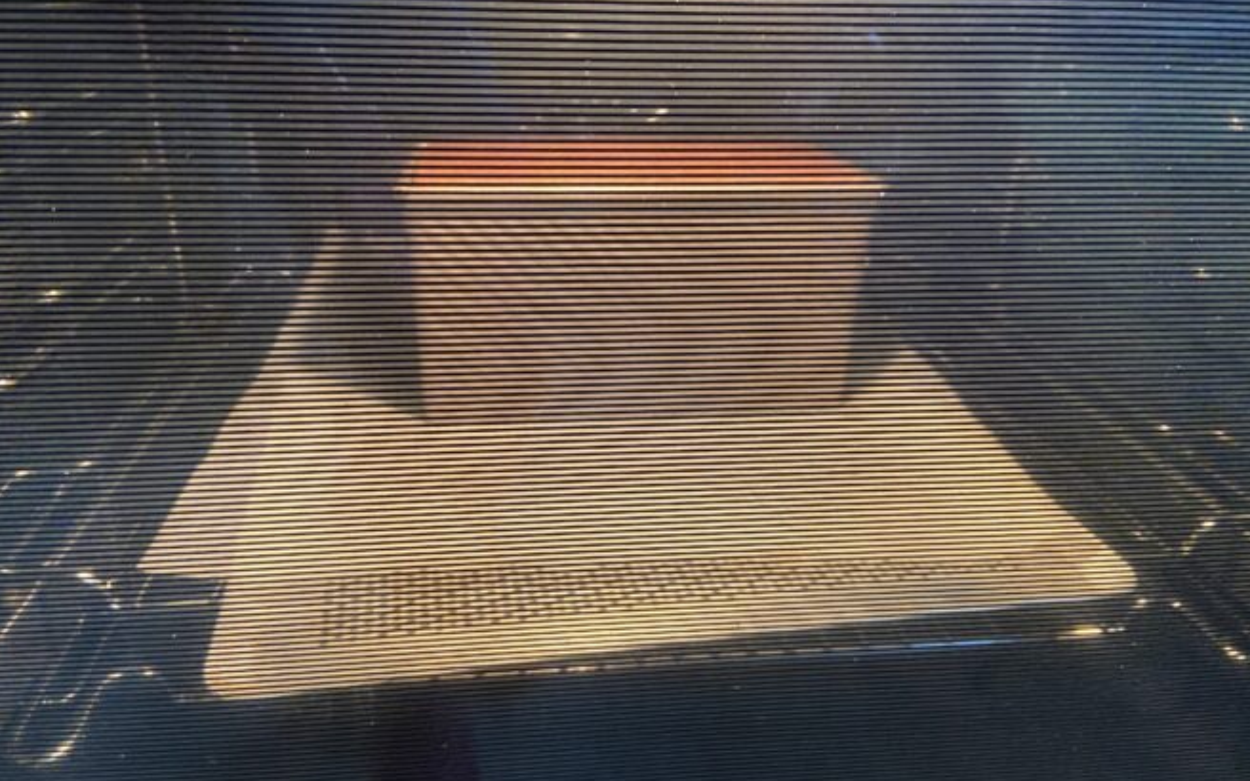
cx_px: 620
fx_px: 954
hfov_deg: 66.5
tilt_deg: -23.5
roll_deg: -2.8
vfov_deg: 44.4
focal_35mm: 28
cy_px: 333
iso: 500
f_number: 1.8
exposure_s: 1/50
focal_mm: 4.25
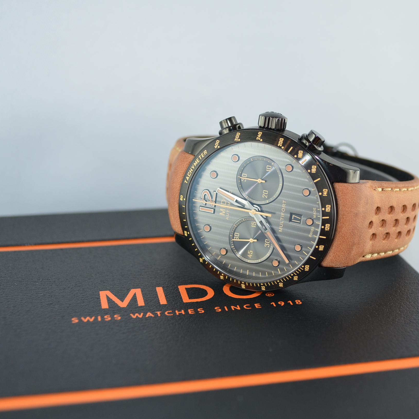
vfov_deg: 27.7
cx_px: 243
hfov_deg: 27.7
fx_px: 849
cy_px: 211
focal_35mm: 62
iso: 360
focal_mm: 32
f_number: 4.8
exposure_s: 1/125
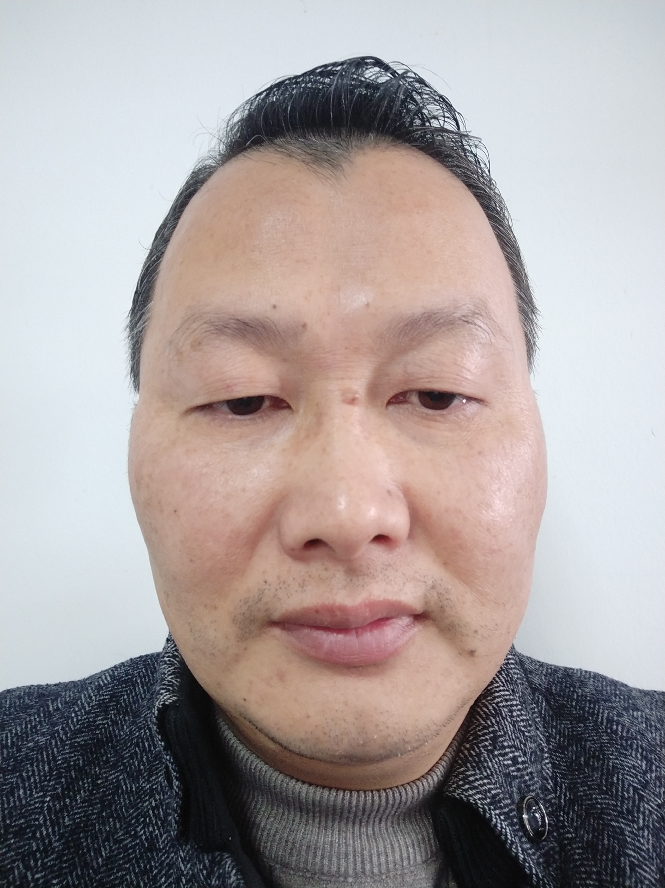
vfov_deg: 76.4
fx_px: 564
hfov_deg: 61.0
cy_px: 444
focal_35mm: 22
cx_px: 332
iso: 640
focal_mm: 3.86
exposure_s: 1/25
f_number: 2
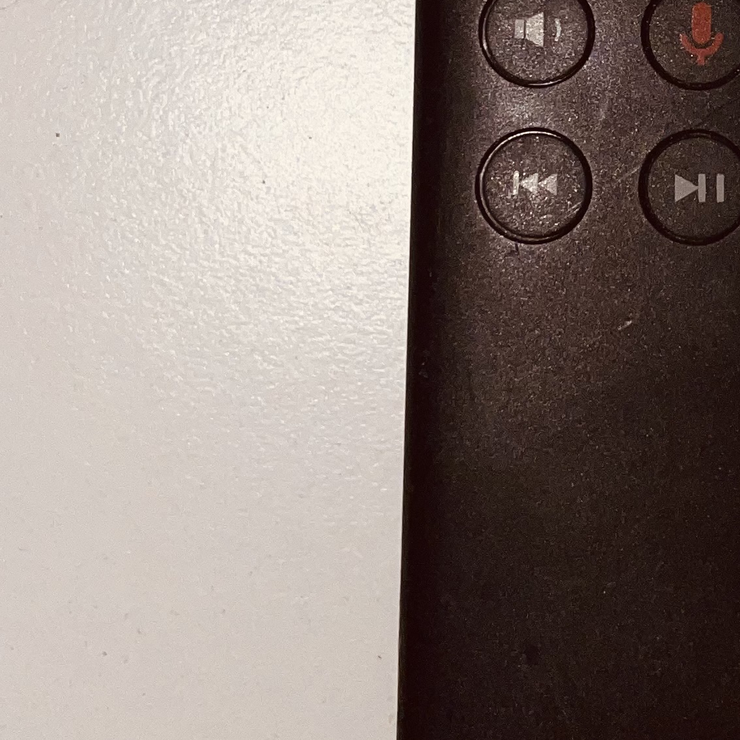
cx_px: 728
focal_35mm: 82
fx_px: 1983
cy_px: 26
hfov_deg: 20.5
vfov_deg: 20.5
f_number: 1.6
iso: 40
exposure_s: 1/80
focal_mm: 4.2
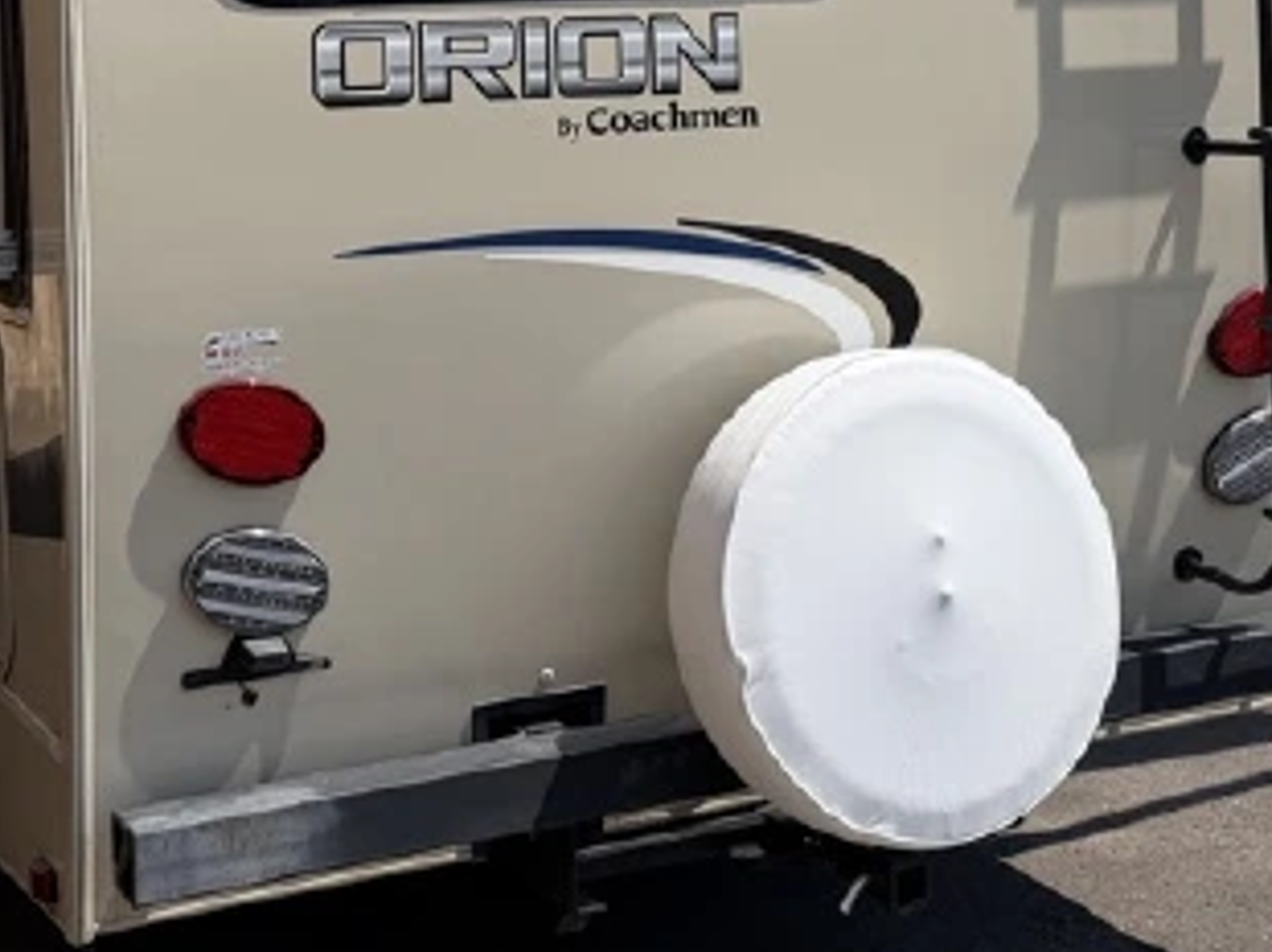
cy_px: 45
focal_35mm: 62
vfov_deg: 22.9
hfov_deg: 31.1
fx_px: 2276
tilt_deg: +1.9
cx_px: 509
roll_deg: +1.6
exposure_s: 1/4975
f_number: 1.78
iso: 80
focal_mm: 6.76
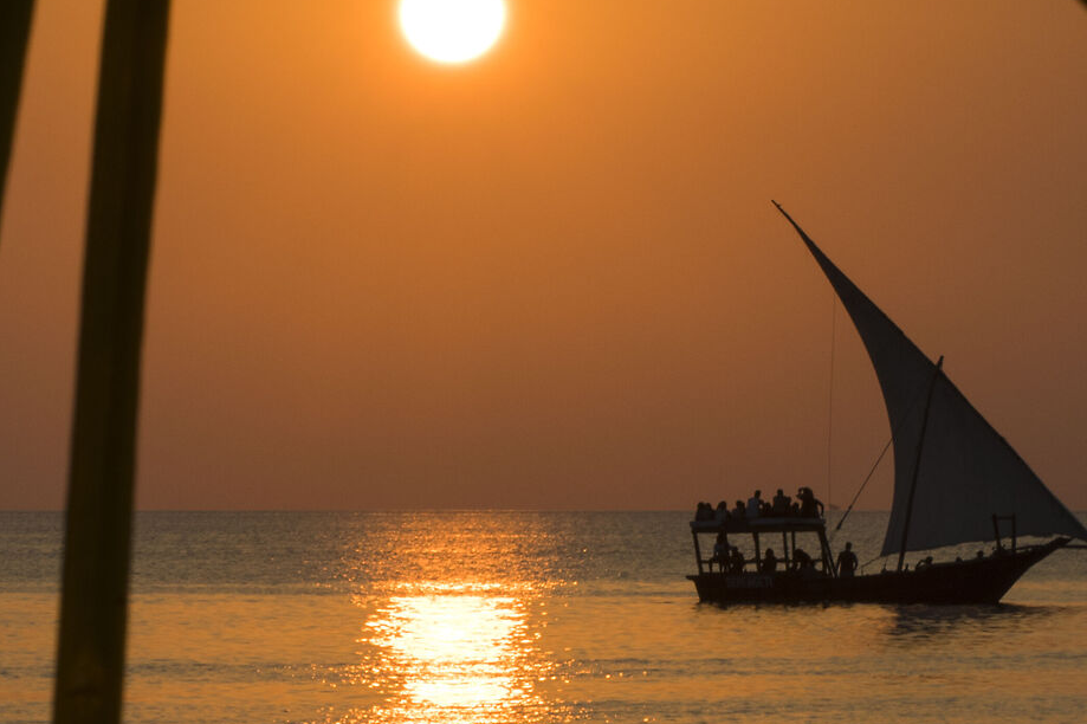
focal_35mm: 337
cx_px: 349
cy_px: 560
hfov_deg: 6.1
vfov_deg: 4.1
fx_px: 10171
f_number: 22
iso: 100
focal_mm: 86
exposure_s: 1/40
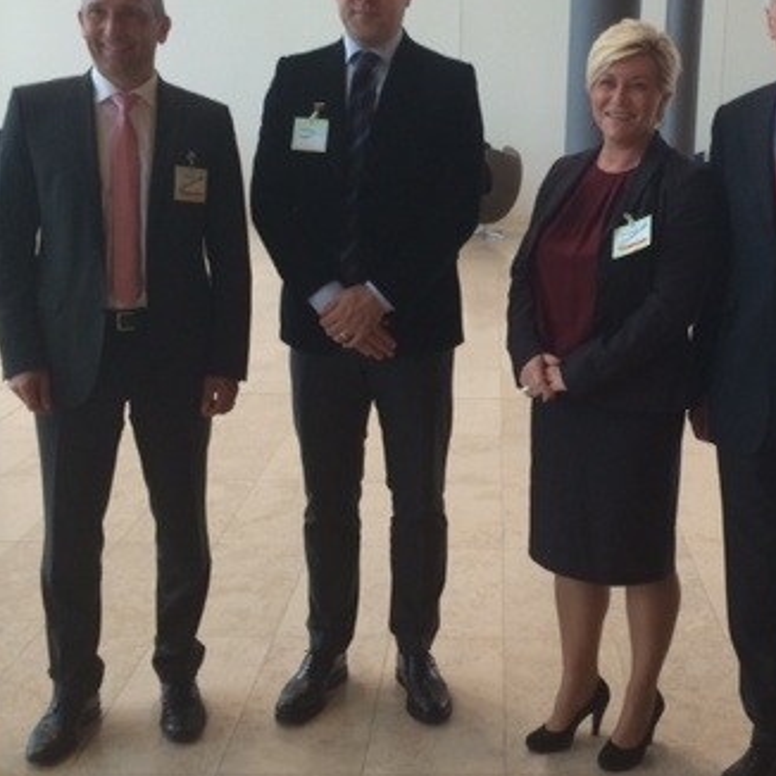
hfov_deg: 32.3
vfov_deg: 32.8
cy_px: 357
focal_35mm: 52
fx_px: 1319
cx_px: 569
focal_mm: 4.12
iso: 125
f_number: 2.2
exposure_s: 1/30
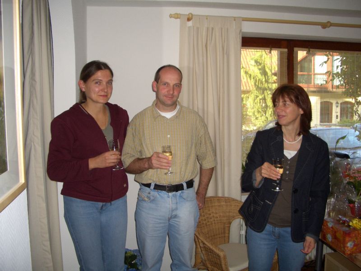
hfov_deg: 52.6
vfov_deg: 40.7
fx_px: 365
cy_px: 136
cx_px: 180
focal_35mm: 35
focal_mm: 5.8
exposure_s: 1/60
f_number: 2.6
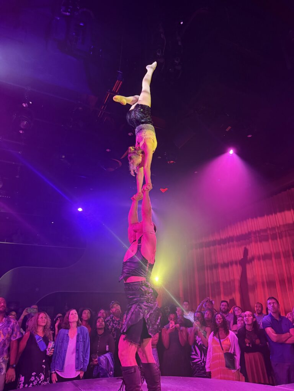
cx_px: 147
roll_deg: -0.1
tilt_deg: +21.9
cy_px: 196
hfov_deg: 56.8
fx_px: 272
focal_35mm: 24
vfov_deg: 71.6
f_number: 1.78
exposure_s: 1/47
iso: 800
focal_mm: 6.76
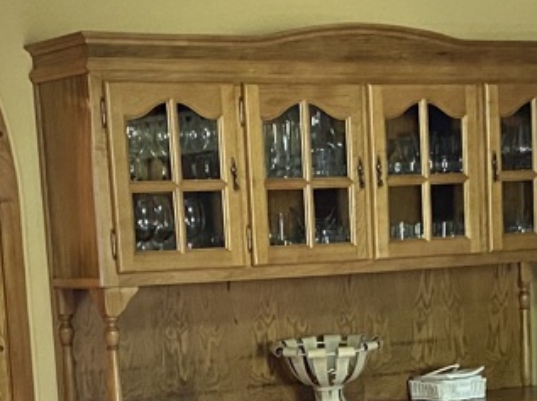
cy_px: 523
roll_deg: +2.6
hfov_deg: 17.1
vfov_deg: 12.5
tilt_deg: -10.4
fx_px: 1782
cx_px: 363
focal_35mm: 115
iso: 320
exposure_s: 1/50
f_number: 1.8
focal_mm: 4.25
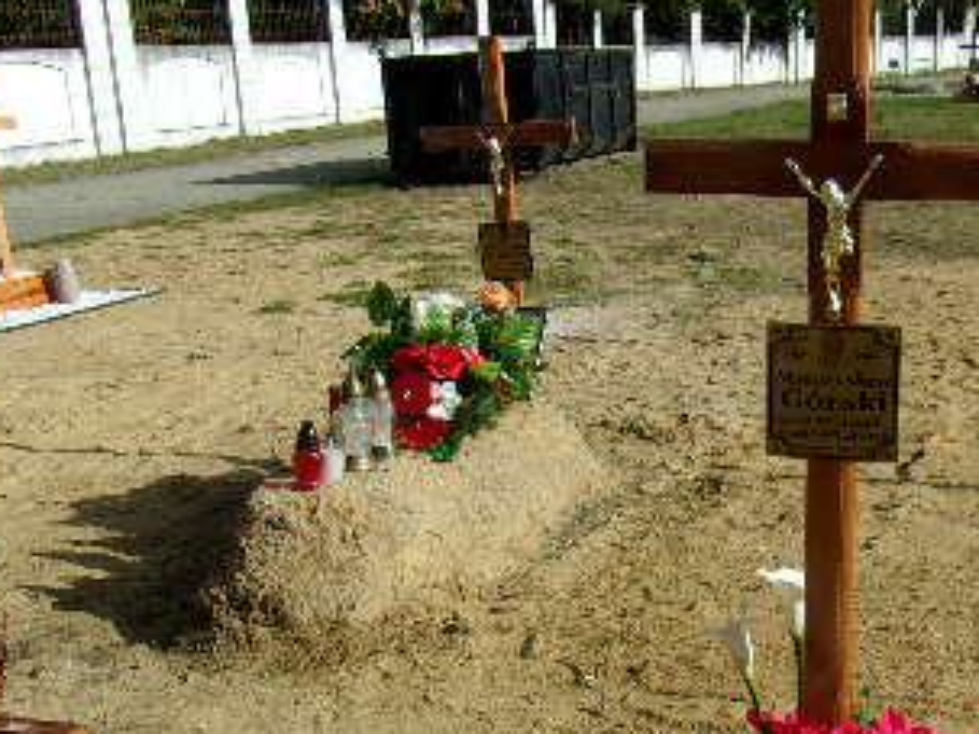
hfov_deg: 33.2
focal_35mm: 57
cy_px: 537
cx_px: 730
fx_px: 1611
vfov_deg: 25.4
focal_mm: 4.9
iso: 80
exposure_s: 1/140
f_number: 10.4
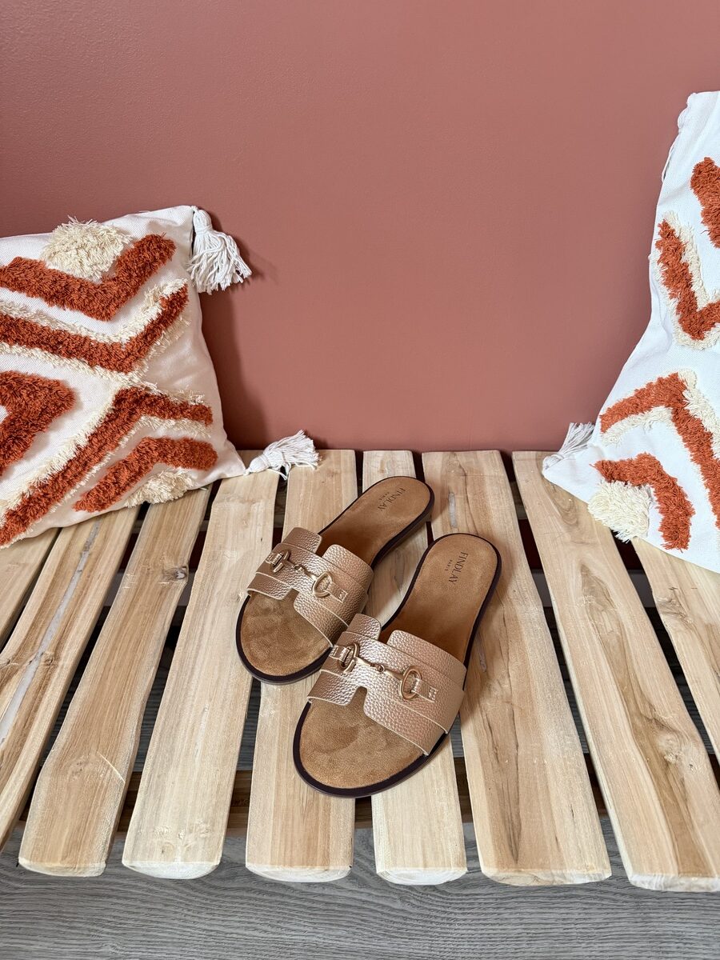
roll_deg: +1.0
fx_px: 666
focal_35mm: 24
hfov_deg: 56.8
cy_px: 480
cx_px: 360
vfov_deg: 71.6
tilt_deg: -36.5
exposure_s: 1/60
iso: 400
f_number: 1.78
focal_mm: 6.76
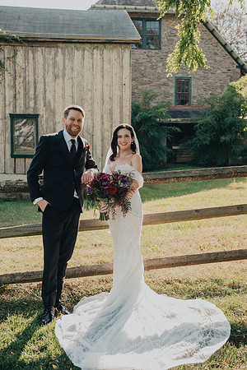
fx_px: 494
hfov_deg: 28.1
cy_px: 185
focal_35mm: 48
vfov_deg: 41.1
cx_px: 124
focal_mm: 48
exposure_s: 1/500
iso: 400
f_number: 4
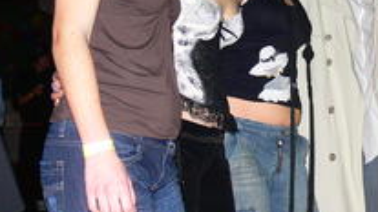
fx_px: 871
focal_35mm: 87
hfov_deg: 23.7
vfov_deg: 13.9
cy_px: 95
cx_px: 356
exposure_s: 1/30
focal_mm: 7.4
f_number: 2.8
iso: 100
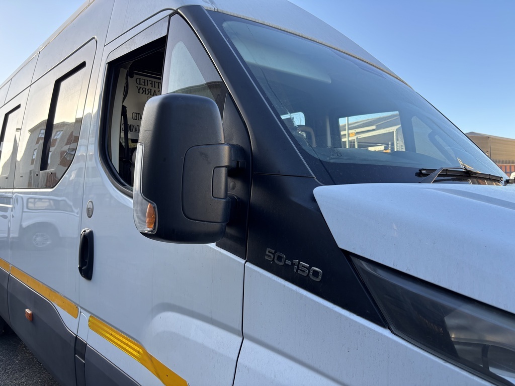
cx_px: 258
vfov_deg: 53.1
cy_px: 193
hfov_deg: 67.3
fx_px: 387
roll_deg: +1.7
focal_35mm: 26
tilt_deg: -0.4
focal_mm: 5.96
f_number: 1.6
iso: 50
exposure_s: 1/349
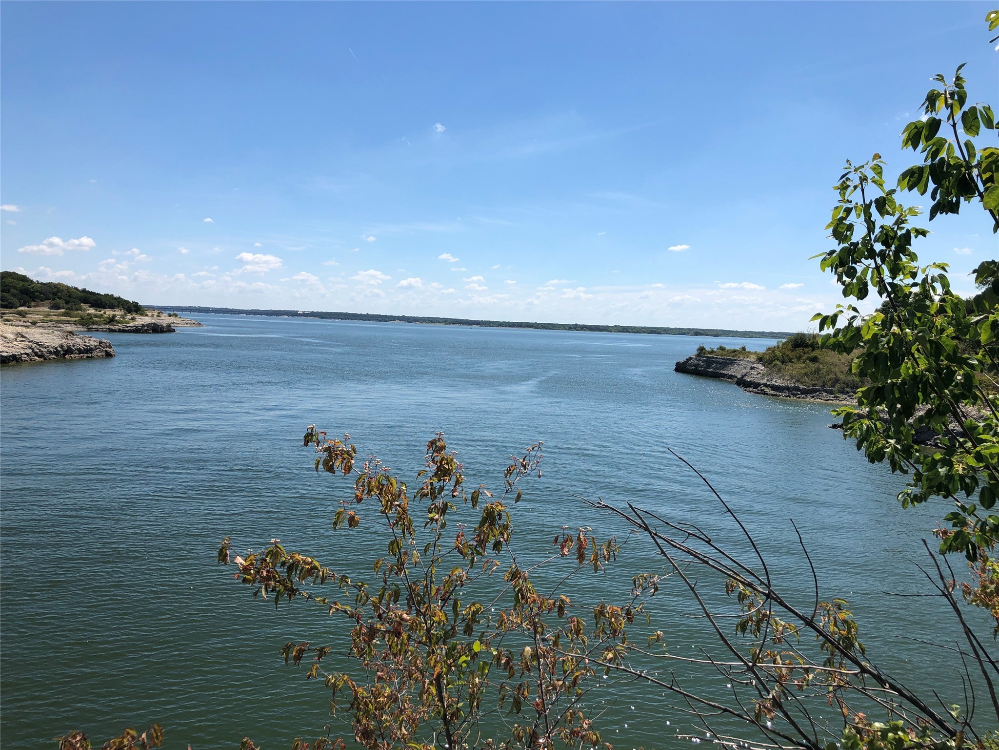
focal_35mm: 28
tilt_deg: -3.3
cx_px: 500
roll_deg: -2.7
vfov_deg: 49.7
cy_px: 375
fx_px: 808
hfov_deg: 63.4
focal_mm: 3.99
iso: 20
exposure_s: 1/3205
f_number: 1.8
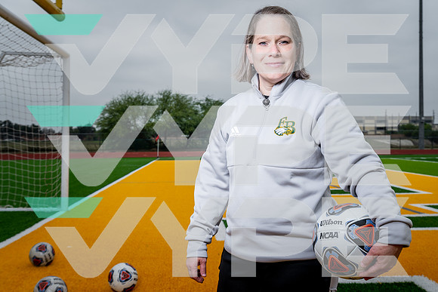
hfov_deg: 48.4
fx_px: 487
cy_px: 146
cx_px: 219
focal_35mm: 40
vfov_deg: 33.4
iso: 100
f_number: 8
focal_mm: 40
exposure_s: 1/250
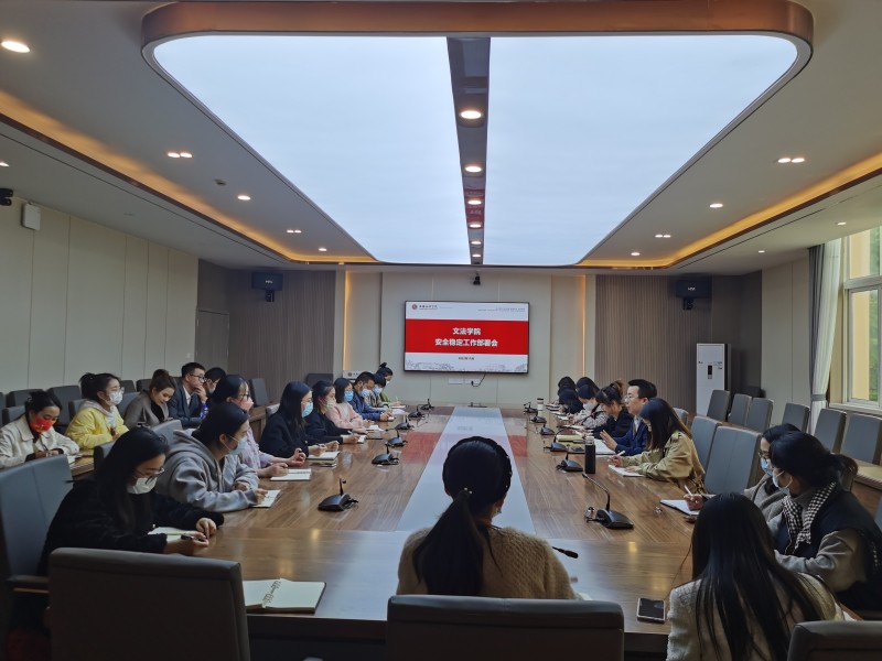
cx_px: 441
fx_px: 688
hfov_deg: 65.3
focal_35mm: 27
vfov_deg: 51.4
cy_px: 330
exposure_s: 1/131
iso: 50
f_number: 1.8
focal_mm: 5.58
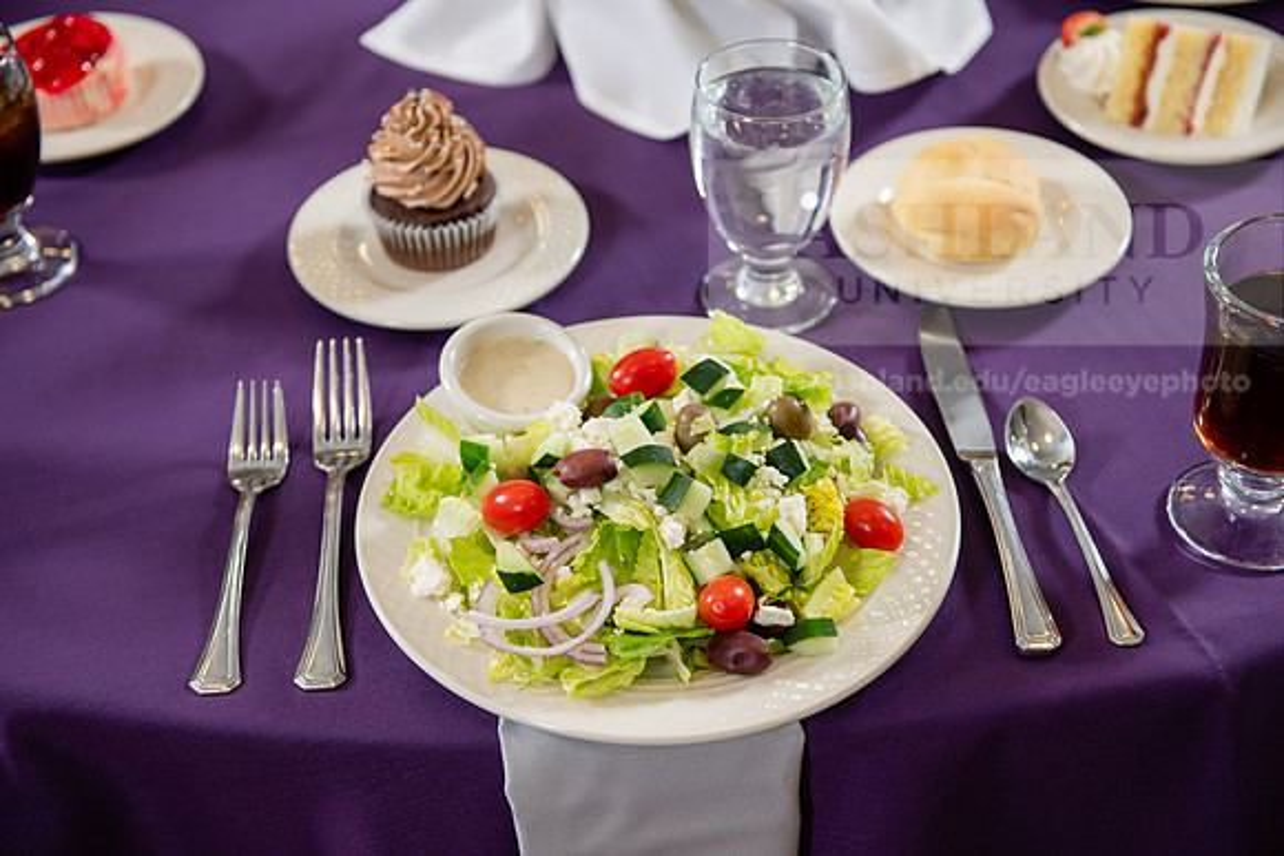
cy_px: 428
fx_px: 1998
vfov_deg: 24.2
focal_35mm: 56
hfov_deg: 35.6
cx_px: 642
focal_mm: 56
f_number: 3.5
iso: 320
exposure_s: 1/160
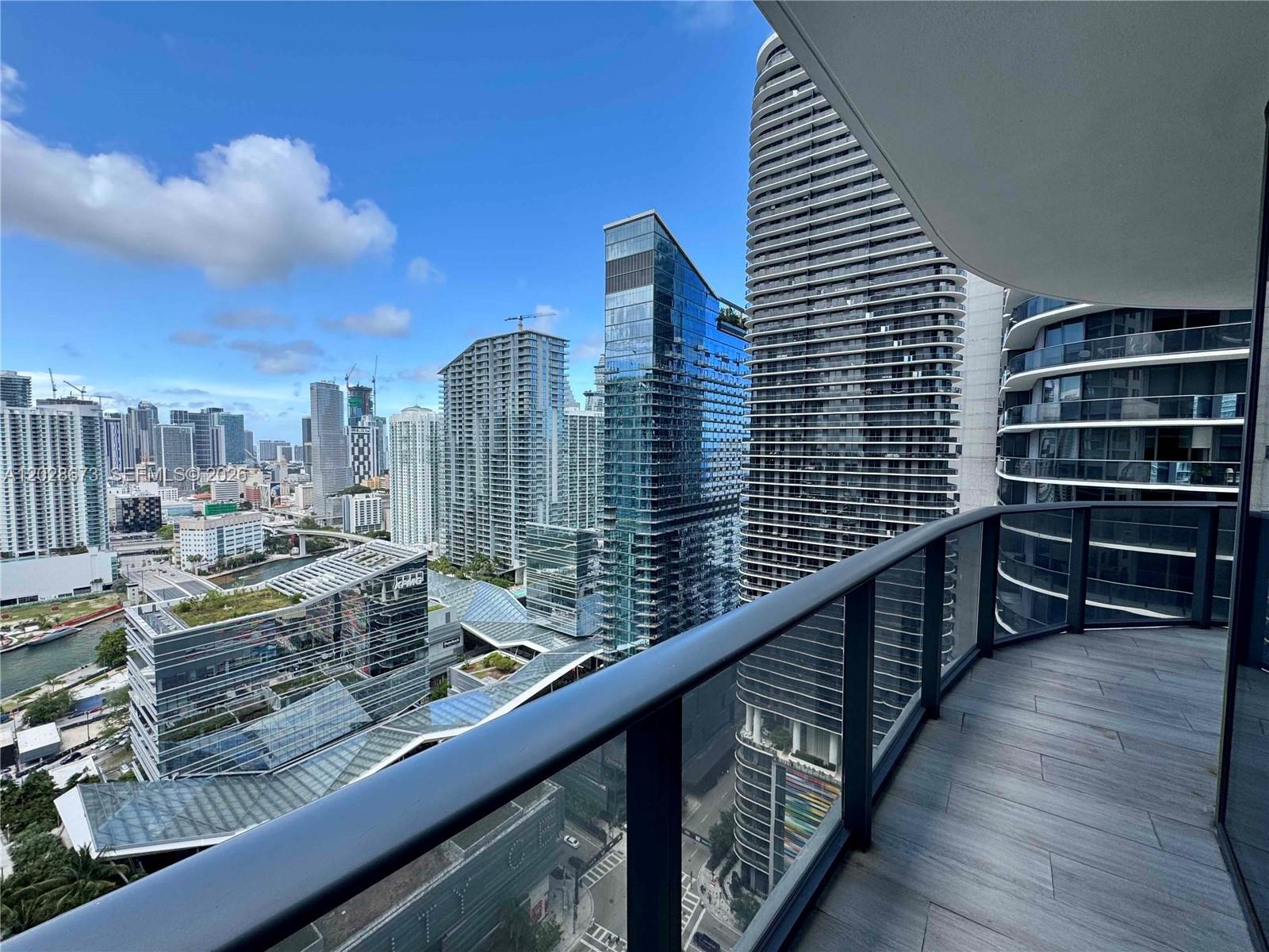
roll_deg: -1.3
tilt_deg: -3.5
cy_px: 476
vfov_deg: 85.7
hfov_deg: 102.1
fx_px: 513
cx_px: 634
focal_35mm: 14
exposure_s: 1/537
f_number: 2.2
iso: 40
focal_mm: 2.22
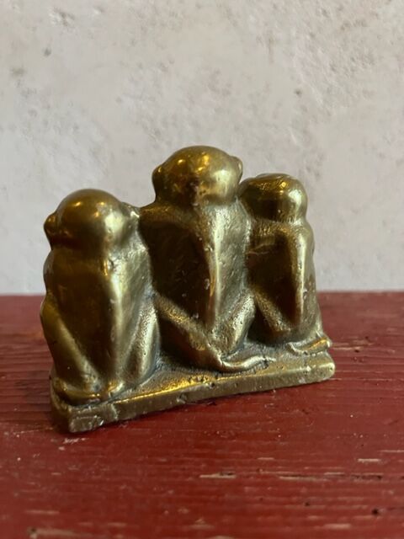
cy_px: 270
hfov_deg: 53.1
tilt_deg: -10.5
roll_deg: +0.0
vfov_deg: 67.3
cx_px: 202
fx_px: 405
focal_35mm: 26
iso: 500
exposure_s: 1/45
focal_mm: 5.1
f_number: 1.6
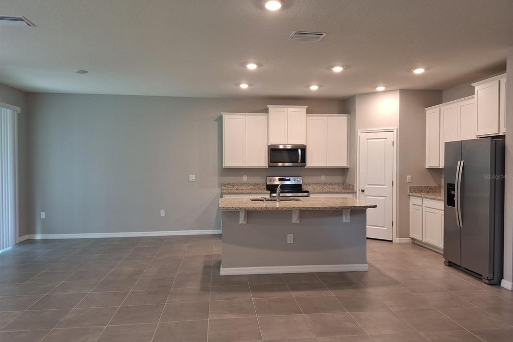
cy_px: 177
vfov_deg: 53.1
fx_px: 342
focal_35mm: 24
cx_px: 257
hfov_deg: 73.8
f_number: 1.8
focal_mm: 5.54
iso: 100
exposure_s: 1/40
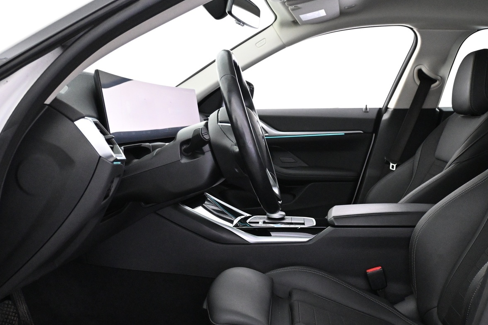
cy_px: 213
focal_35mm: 40
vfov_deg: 32.9
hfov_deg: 48.1
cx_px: 263
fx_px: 547
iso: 4000
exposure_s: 1/60
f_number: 3.8
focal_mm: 19.5
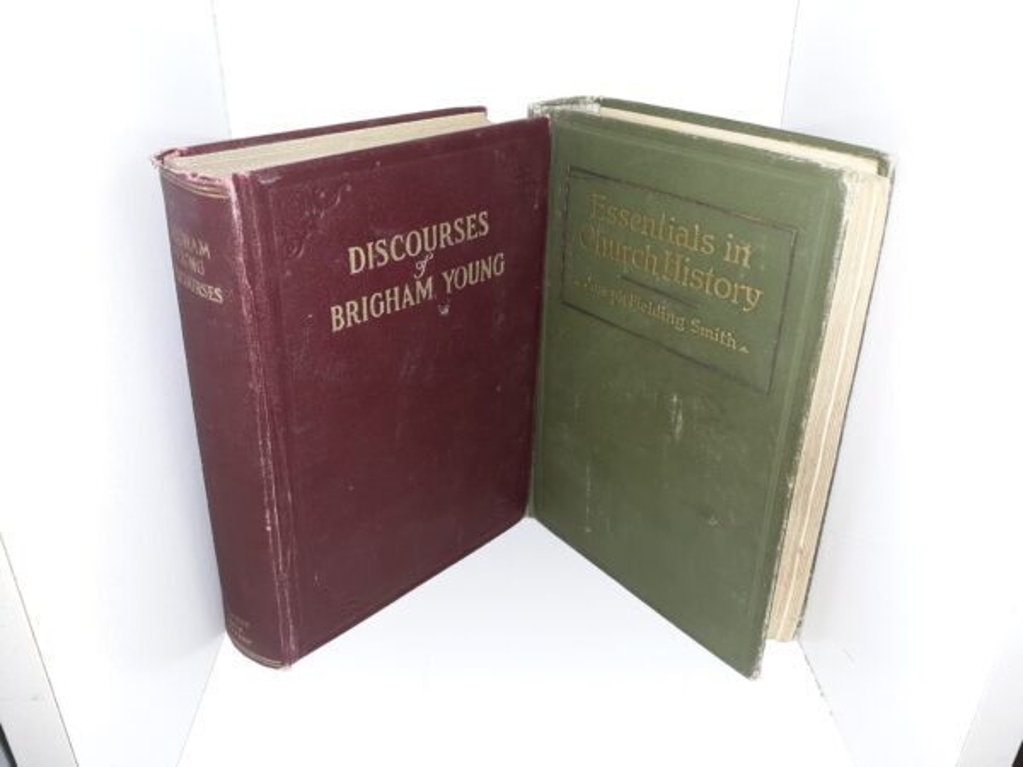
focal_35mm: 28
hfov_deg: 63.4
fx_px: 827
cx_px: 512
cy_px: 384
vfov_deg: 49.7
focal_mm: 3.7
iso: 40
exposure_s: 1/40
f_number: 1.7
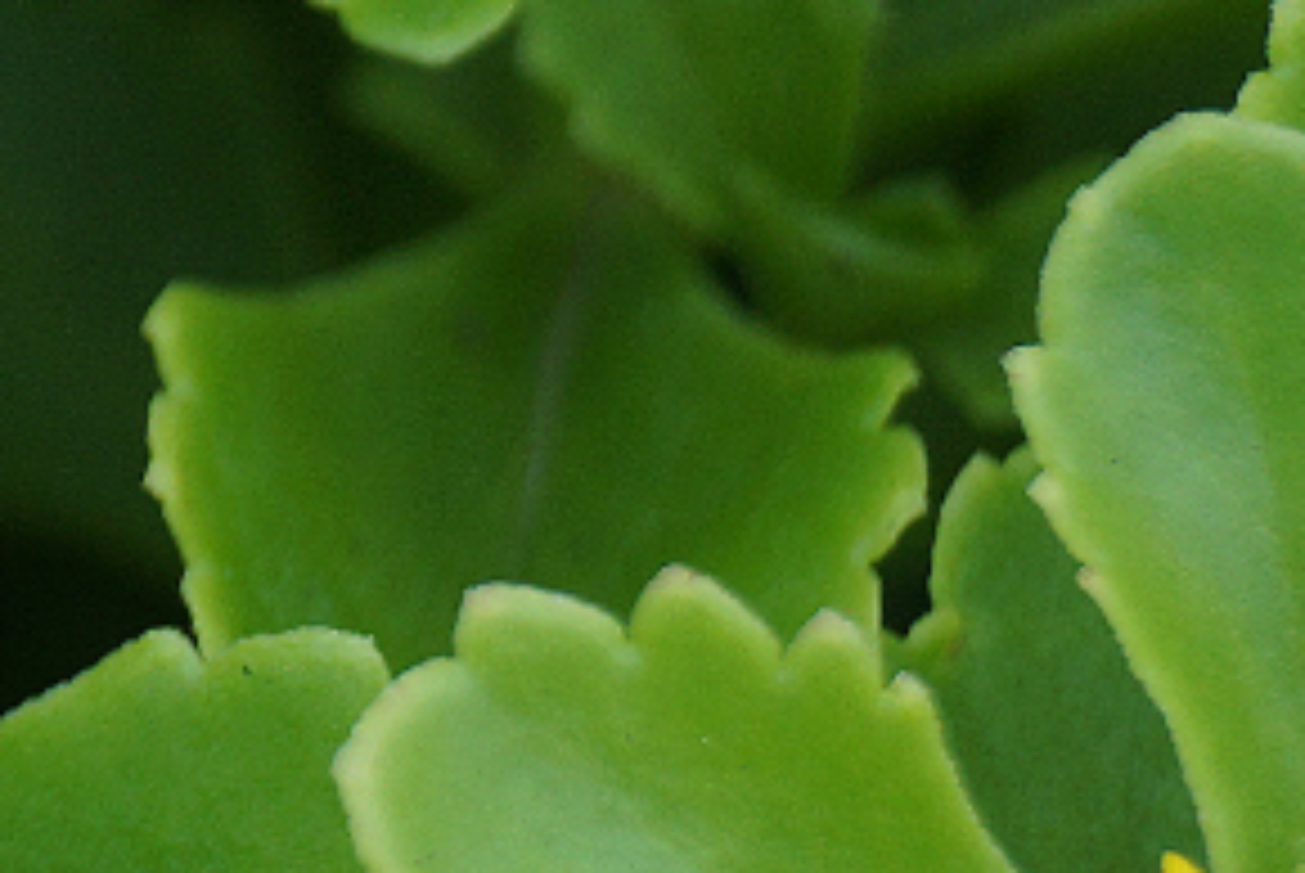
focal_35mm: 341
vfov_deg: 4.0
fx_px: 12376
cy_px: -234
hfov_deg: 5.9
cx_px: -1368
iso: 250
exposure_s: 1/160
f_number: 5.6
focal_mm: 55
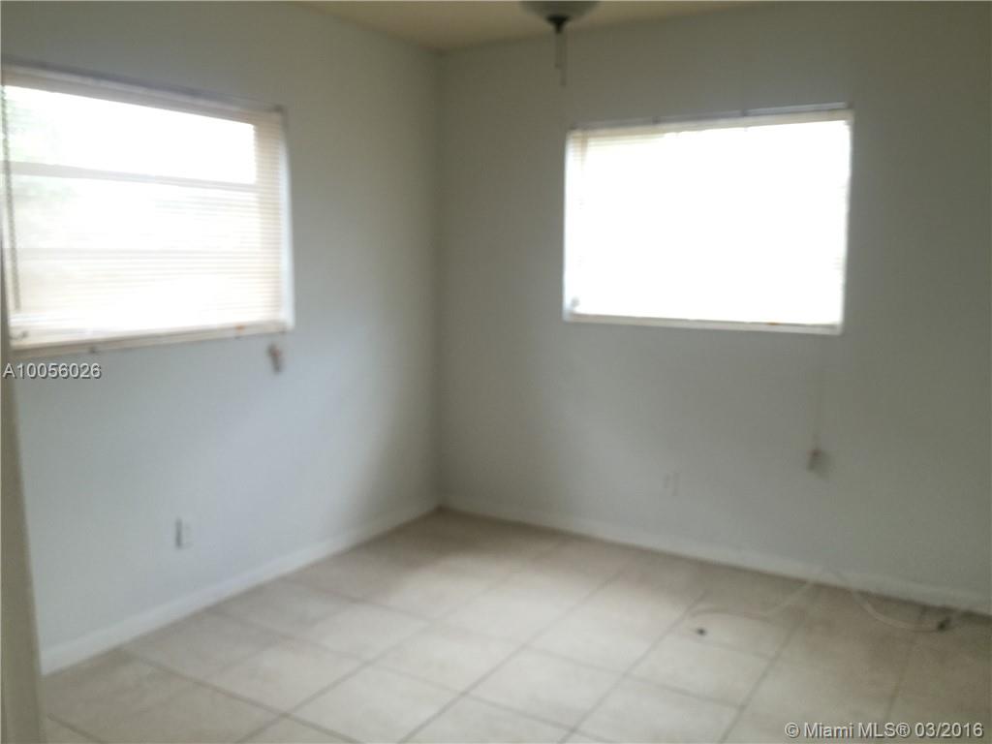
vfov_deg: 48.2
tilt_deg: -7.6
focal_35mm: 29
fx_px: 831
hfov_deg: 61.7
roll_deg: -1.0
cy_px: 372
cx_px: 496
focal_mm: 4.15
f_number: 2.2
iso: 32
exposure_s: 1/40
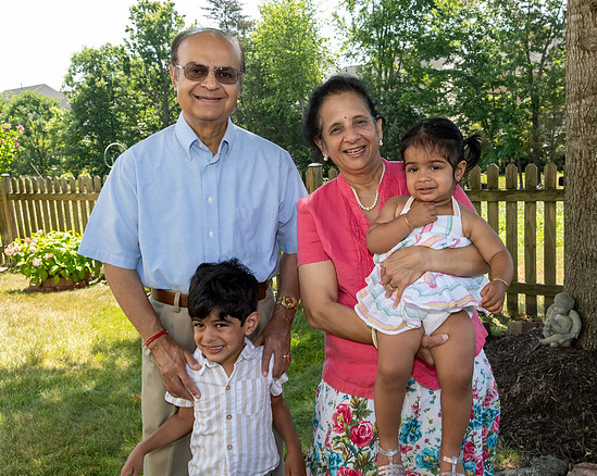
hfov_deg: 50.1
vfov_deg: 41.1
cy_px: 230
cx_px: 348
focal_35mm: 36
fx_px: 635
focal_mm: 20
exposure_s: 1/250
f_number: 8
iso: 640
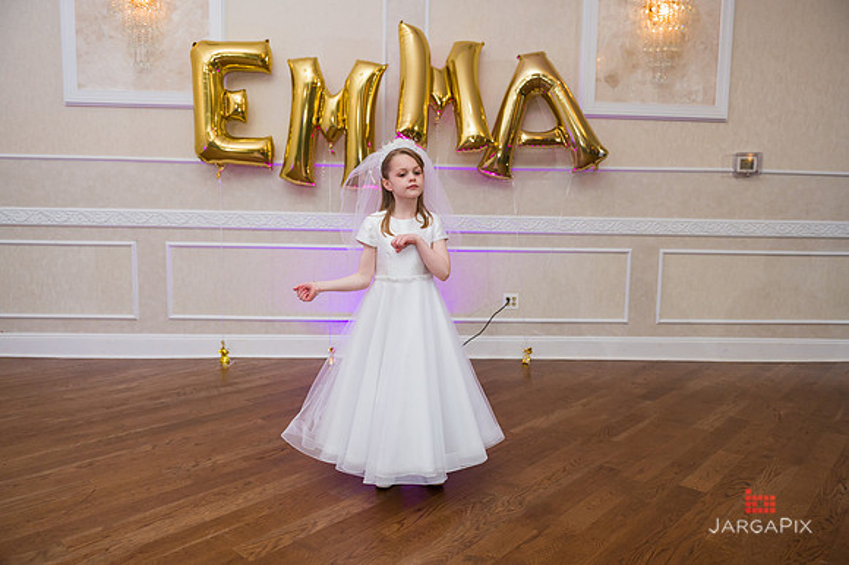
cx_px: 424
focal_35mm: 24
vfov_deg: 53.1
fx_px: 566
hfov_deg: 73.8
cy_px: 282
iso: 1250
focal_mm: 24
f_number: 5
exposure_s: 1/200
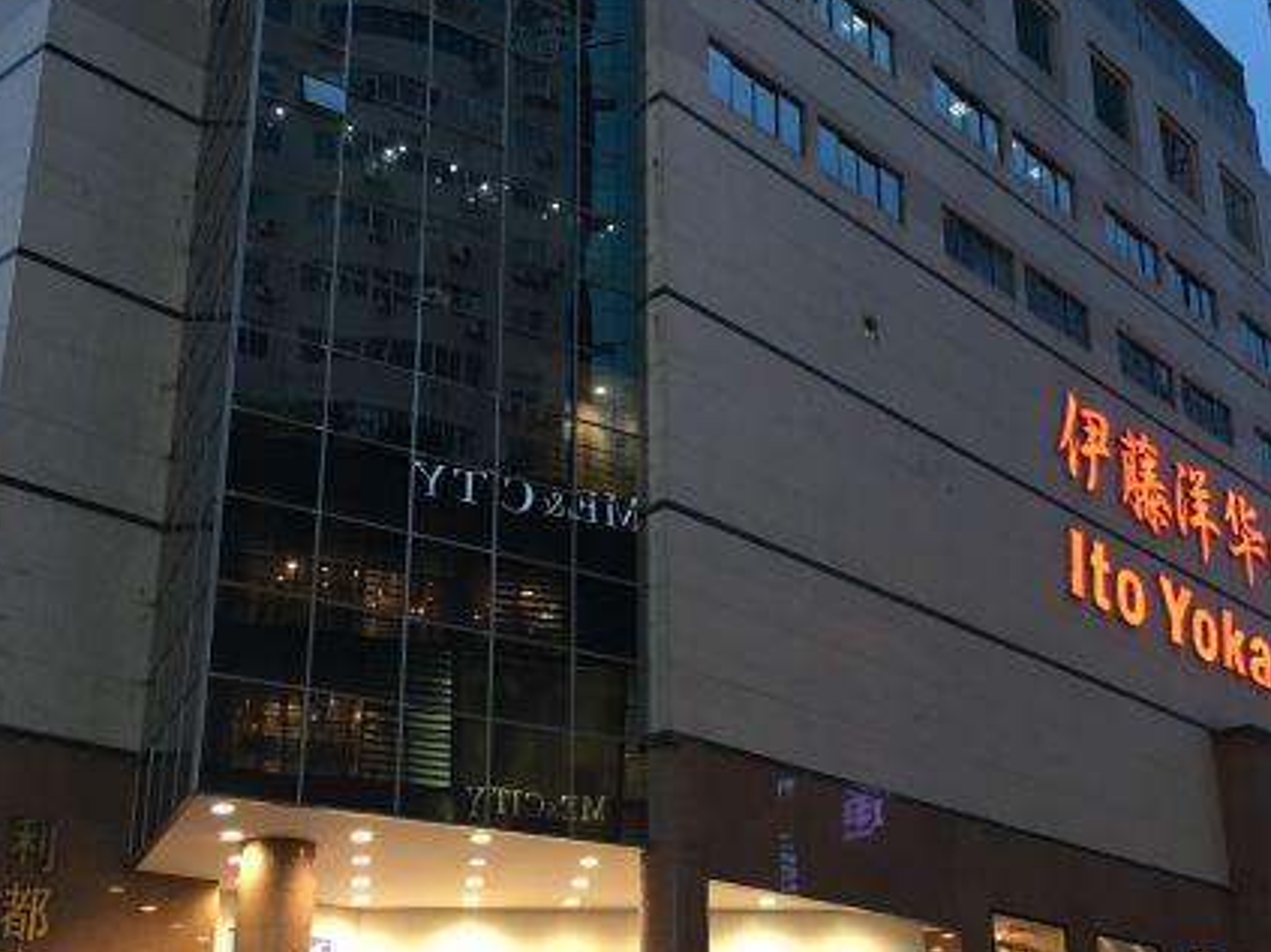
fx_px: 1762
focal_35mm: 48
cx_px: 739
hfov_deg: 39.6
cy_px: 551
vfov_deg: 30.2
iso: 125
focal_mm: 4.15
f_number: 2.2
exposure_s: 1/33
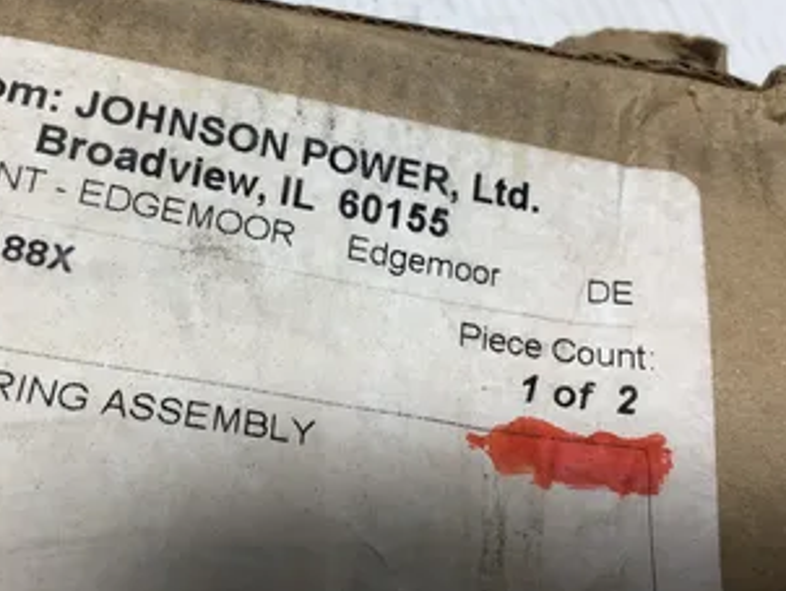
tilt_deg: -59.7
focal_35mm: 41
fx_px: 932
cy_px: 250
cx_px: 367
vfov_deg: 35.1
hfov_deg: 45.7
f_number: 2.4
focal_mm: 3.3
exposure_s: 1/132
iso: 25
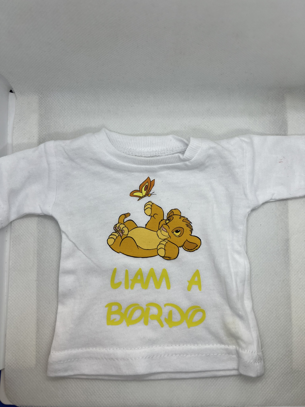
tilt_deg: -82.1
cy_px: 204
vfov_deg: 67.3
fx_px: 305
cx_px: 152
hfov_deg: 53.1
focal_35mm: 26
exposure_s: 1/1058
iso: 50
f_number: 1.5
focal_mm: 5.7
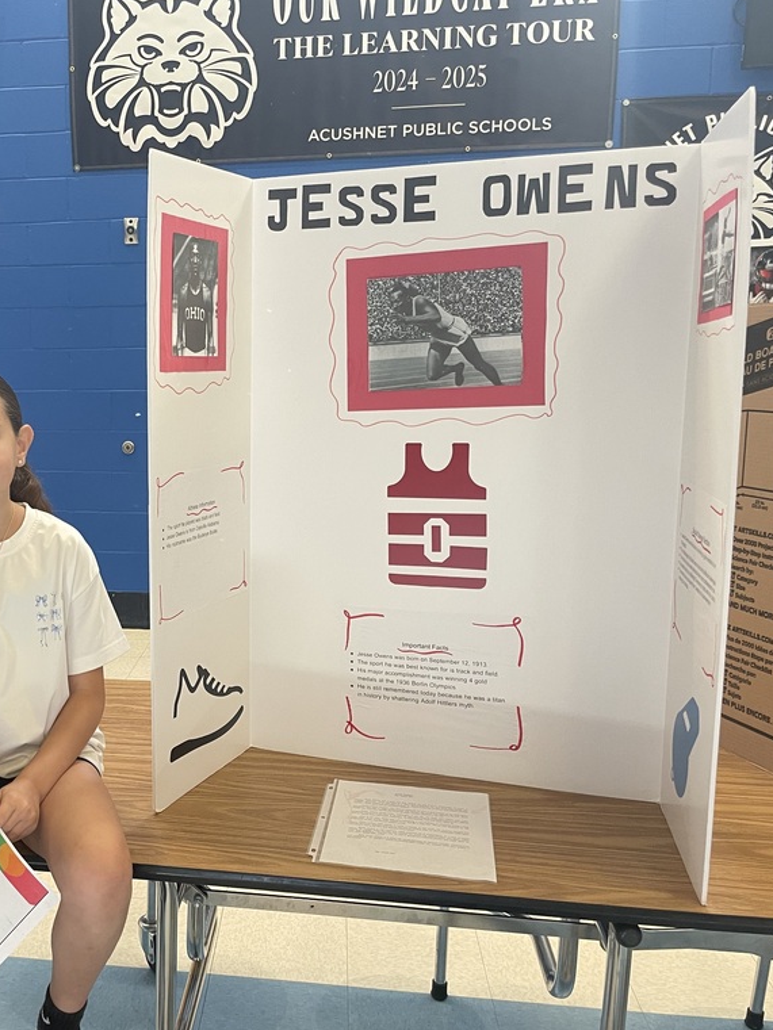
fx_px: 1042
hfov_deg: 39.2
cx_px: 161
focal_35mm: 35
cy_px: 516
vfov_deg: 52.6
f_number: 1.6
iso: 100
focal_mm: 4.2
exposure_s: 1/60
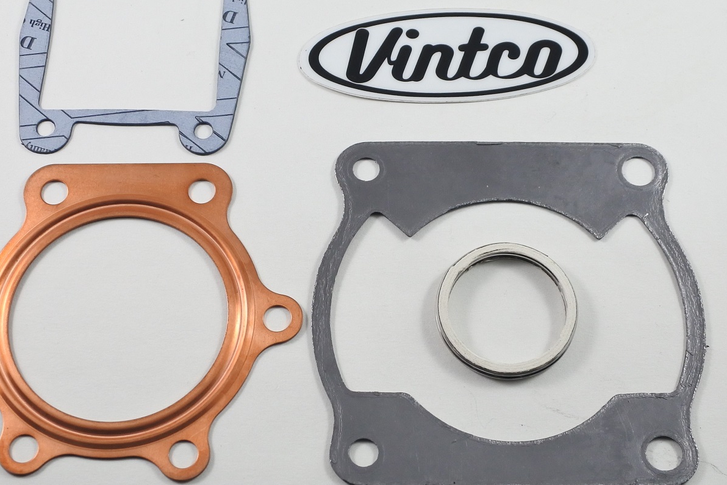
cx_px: 320
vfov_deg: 28.1
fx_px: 969
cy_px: 243
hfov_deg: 41.0
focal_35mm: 48
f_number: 3.8
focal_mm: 12.1
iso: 400
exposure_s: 1/125
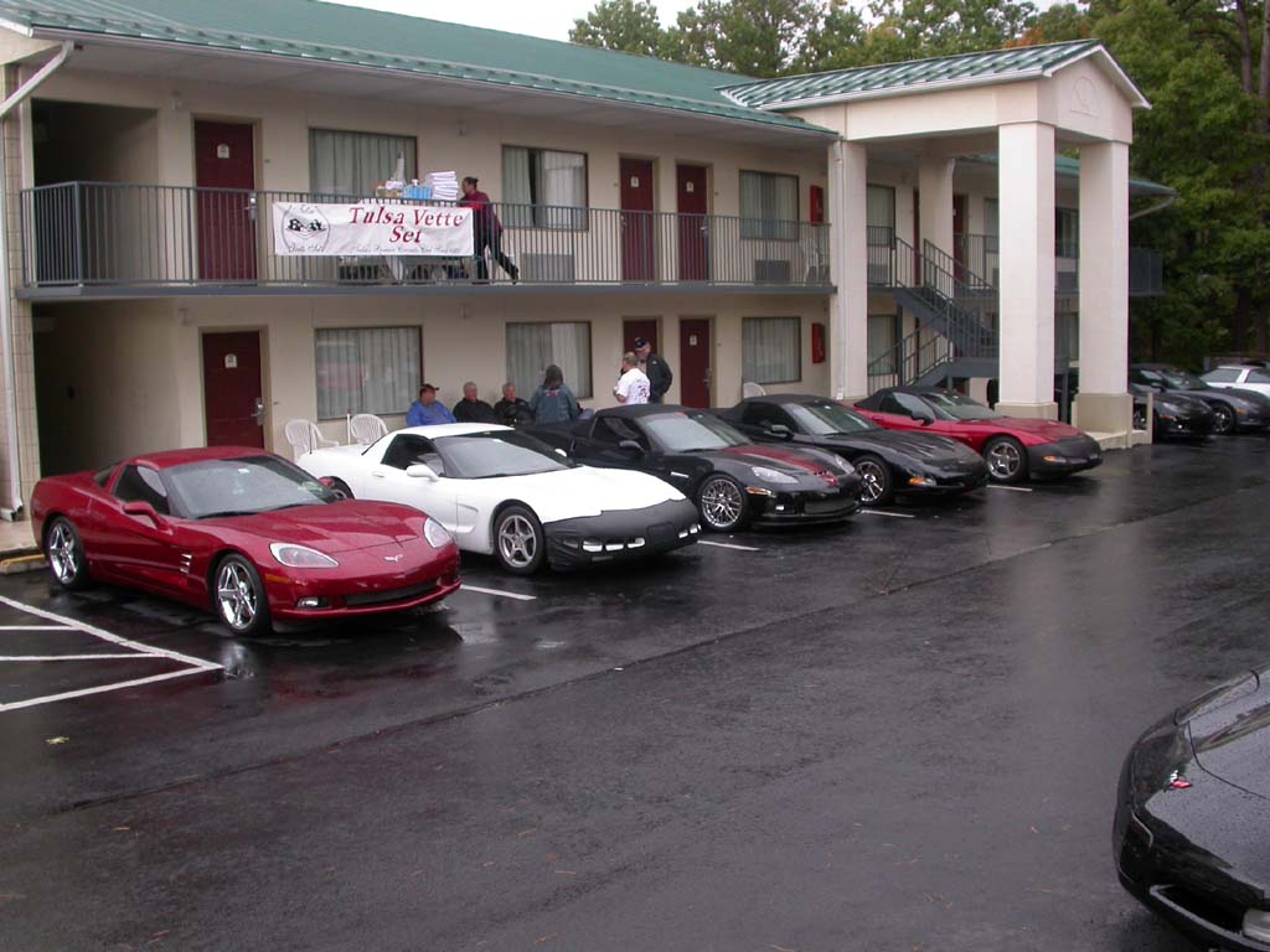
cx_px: 635
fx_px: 1394
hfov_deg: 49.0
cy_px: 476
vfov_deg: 37.7
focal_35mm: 38
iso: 100
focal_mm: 7.85
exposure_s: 1/93.3
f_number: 3.7
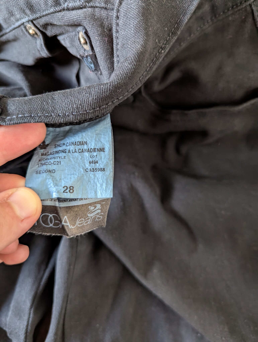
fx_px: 238
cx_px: 129
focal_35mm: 24
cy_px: 171
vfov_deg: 71.5
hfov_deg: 56.9
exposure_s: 1/57
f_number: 1.85
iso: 1137
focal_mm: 6.81
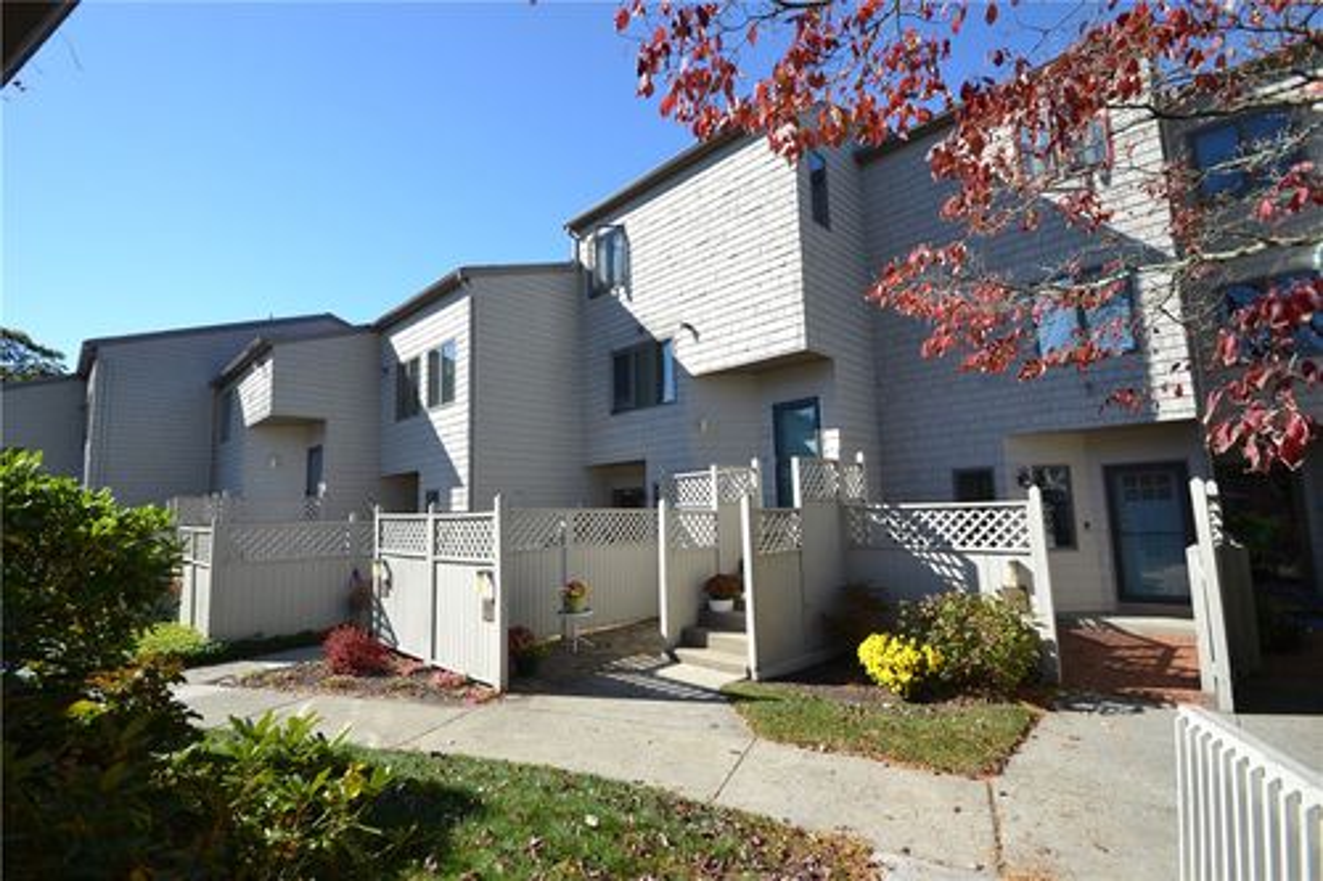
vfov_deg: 77.3
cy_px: 440
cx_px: 662
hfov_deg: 100.4
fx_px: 551
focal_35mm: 15
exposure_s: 1/200
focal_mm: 10
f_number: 7.1
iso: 100
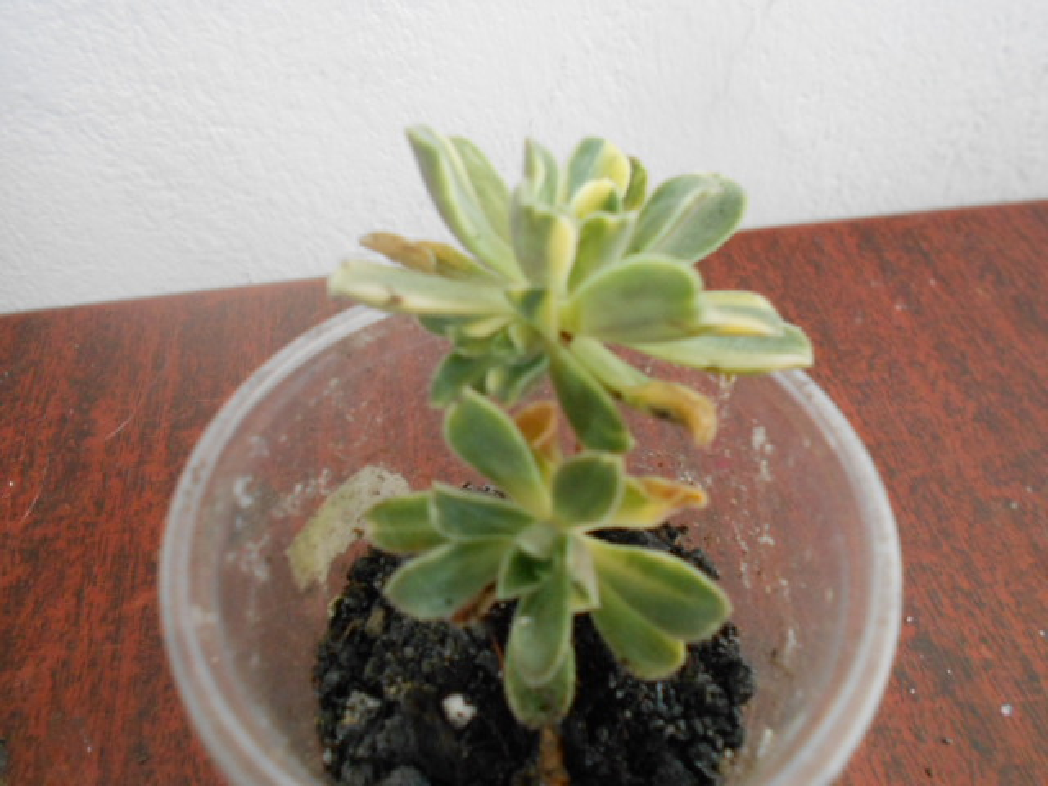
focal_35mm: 29
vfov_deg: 48.2
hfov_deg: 61.7
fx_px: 878
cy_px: 393
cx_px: 524
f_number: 3.4
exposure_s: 1/30
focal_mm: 5.3
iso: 320
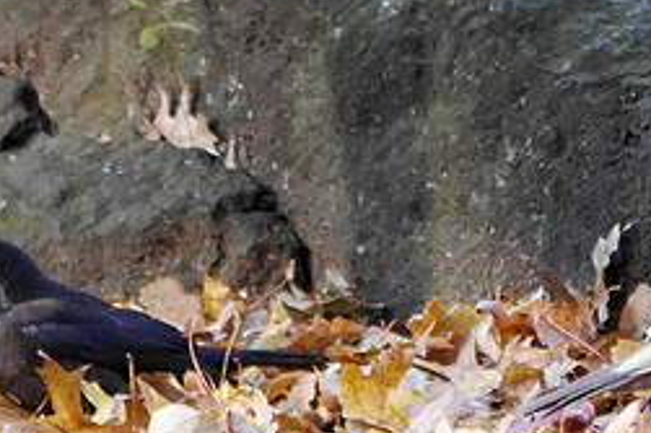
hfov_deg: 1.4
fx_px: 26094
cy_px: 367
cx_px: 438
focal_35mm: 1444
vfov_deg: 1.0
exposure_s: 1/250
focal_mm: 300
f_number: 5.6
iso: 2500
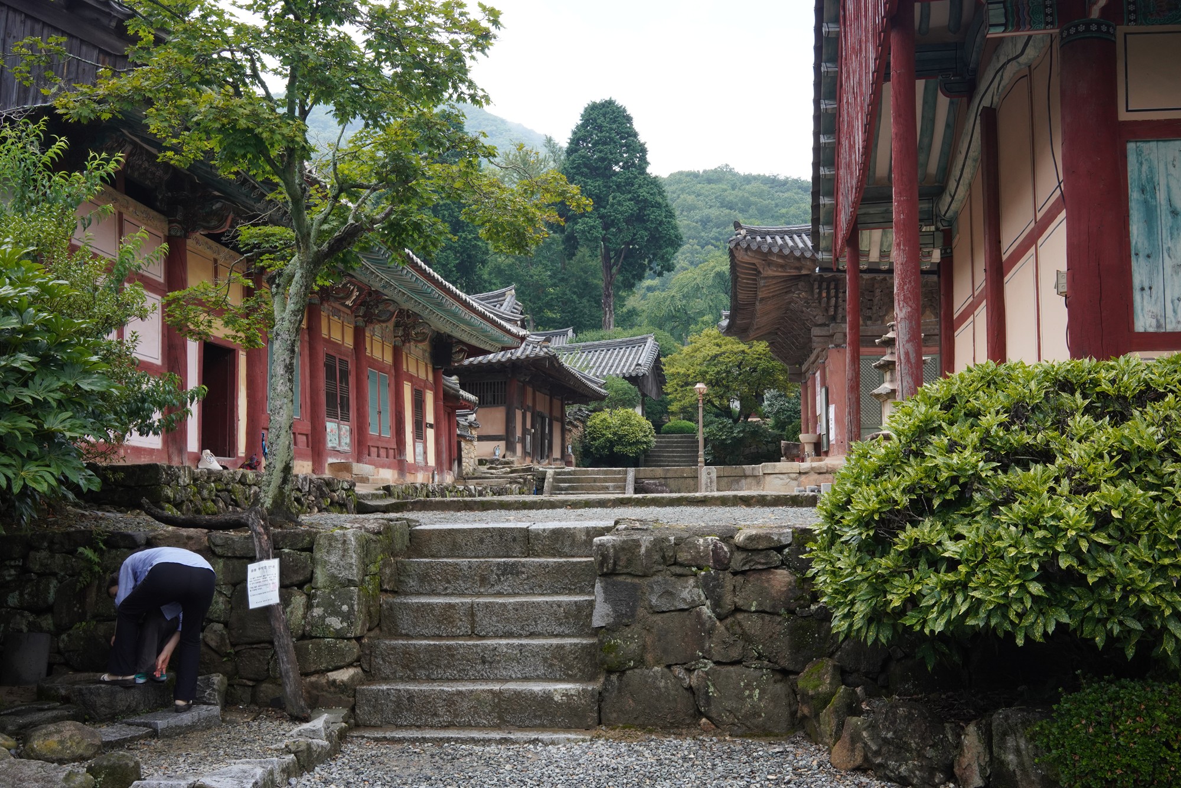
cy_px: 394
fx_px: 1148
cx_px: 590
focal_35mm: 35
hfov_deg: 54.4
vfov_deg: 37.9
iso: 800
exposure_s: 1/100
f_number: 16
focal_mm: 35
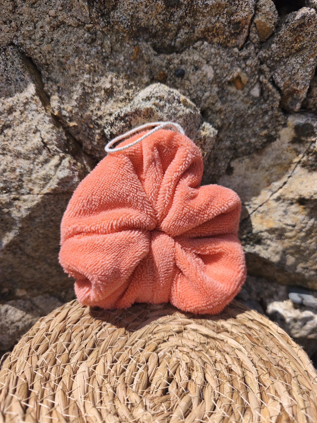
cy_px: 212
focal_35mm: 23
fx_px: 281
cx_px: 158
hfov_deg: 58.9
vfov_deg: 73.9
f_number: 1.65
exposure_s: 1/1594
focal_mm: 6.18
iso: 50
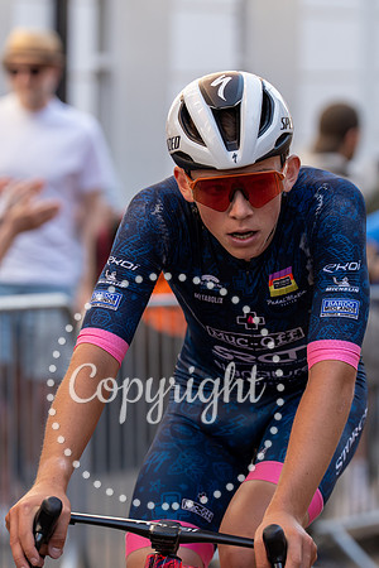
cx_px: 220
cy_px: 284
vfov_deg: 8.6
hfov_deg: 5.8
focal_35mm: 238
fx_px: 3766
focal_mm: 159
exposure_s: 1/1000
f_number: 4
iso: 640
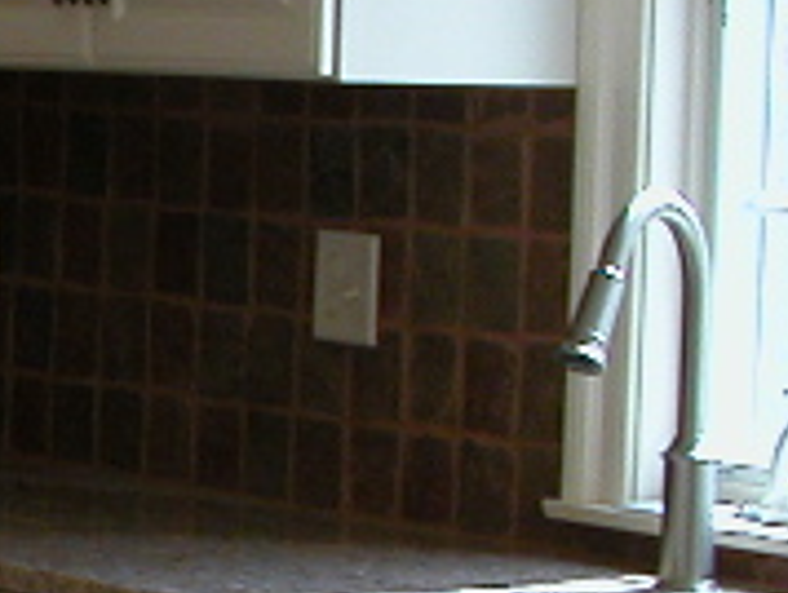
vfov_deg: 6.1
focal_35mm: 244
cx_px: -810
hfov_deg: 7.7
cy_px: 496
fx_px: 5562
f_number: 2.8
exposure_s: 1/35.5
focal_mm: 8.9
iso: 100
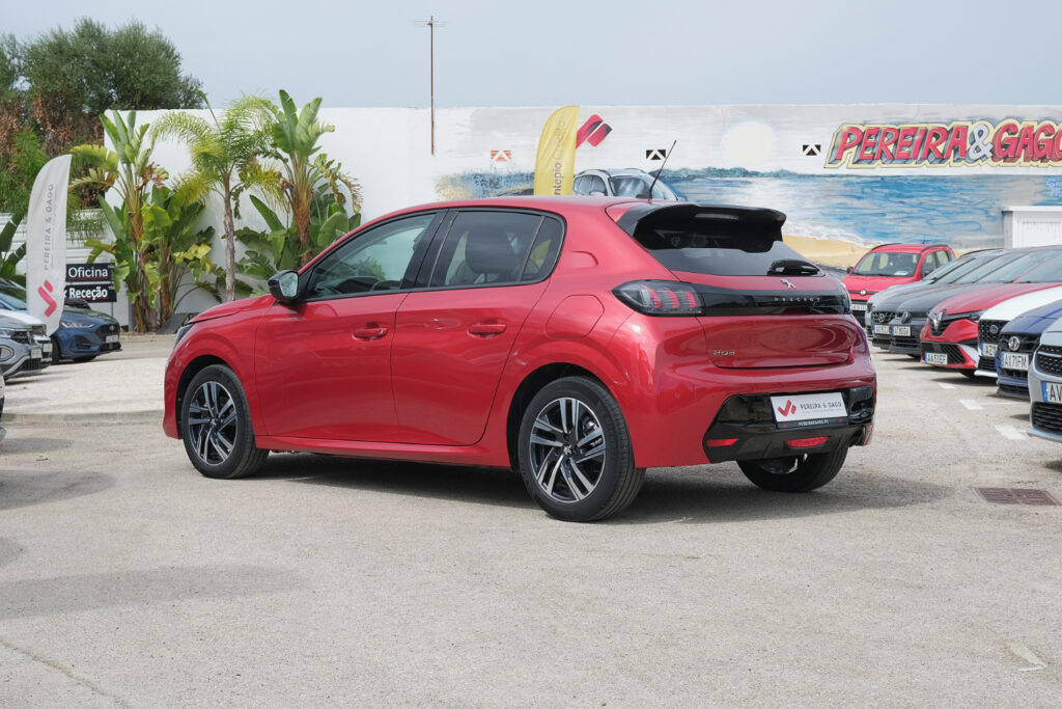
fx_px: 1416
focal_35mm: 48
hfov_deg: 41.1
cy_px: 354
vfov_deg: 28.1
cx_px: 531
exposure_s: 1/250
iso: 160
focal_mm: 32.3
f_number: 9
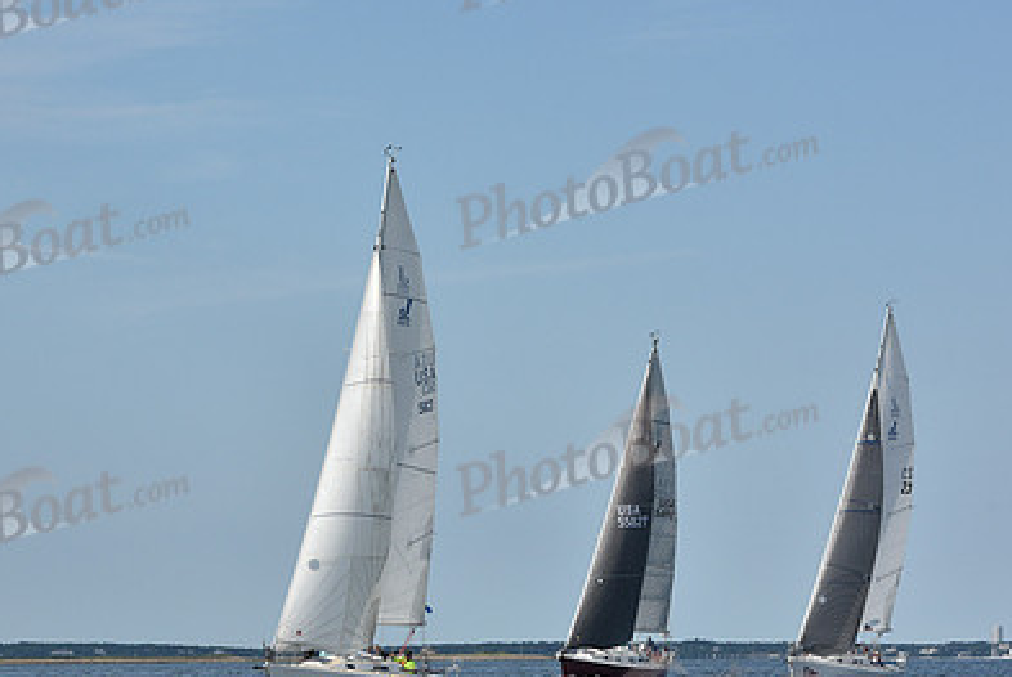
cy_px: 351
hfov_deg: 12.0
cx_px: 324
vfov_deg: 8.1
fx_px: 4812
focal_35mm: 171
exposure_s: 1/1000
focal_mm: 116
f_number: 10
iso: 320
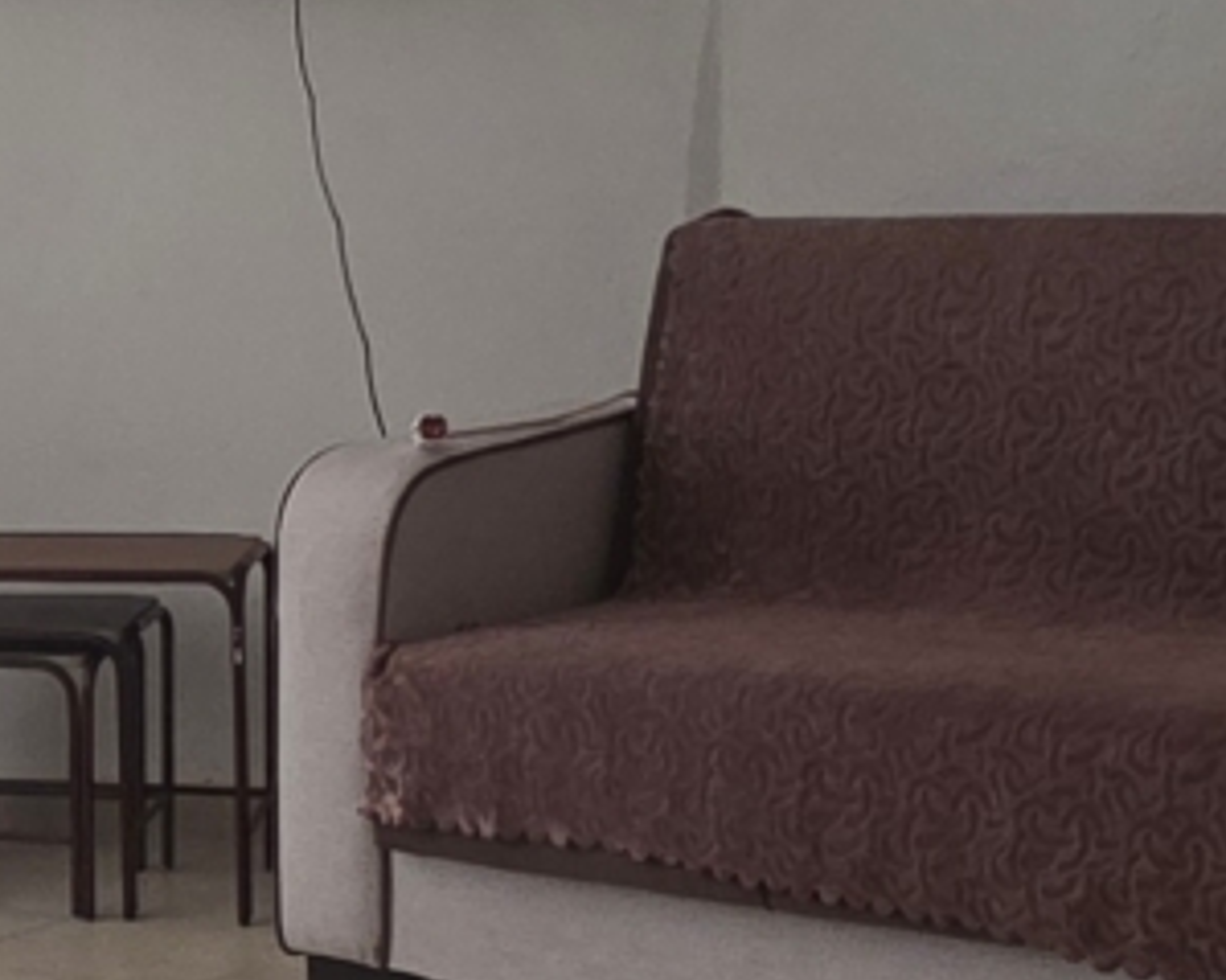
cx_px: -447
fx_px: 3156
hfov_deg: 19.9
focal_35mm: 87
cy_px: 742
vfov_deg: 17.5
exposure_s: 1/120
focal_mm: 2.2
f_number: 1.9
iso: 100
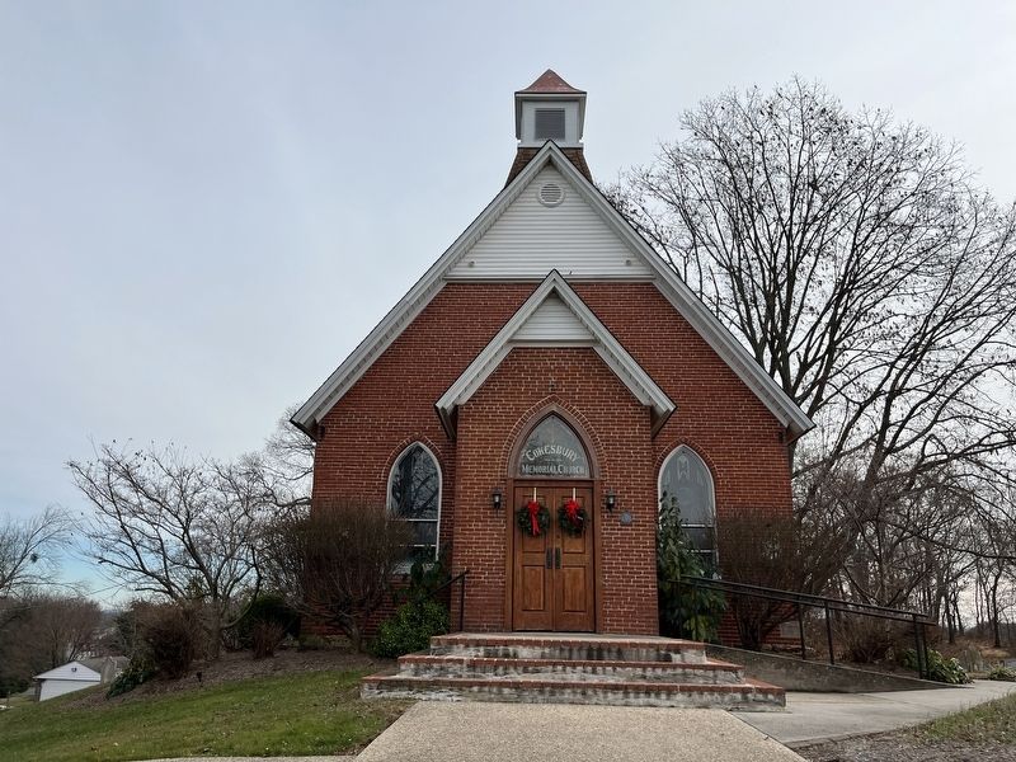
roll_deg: +1.6
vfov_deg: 53.1
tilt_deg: +21.3
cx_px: 508
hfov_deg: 67.3
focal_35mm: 26
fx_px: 763
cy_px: 381
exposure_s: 1/3311
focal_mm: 5.1
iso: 50
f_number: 1.6
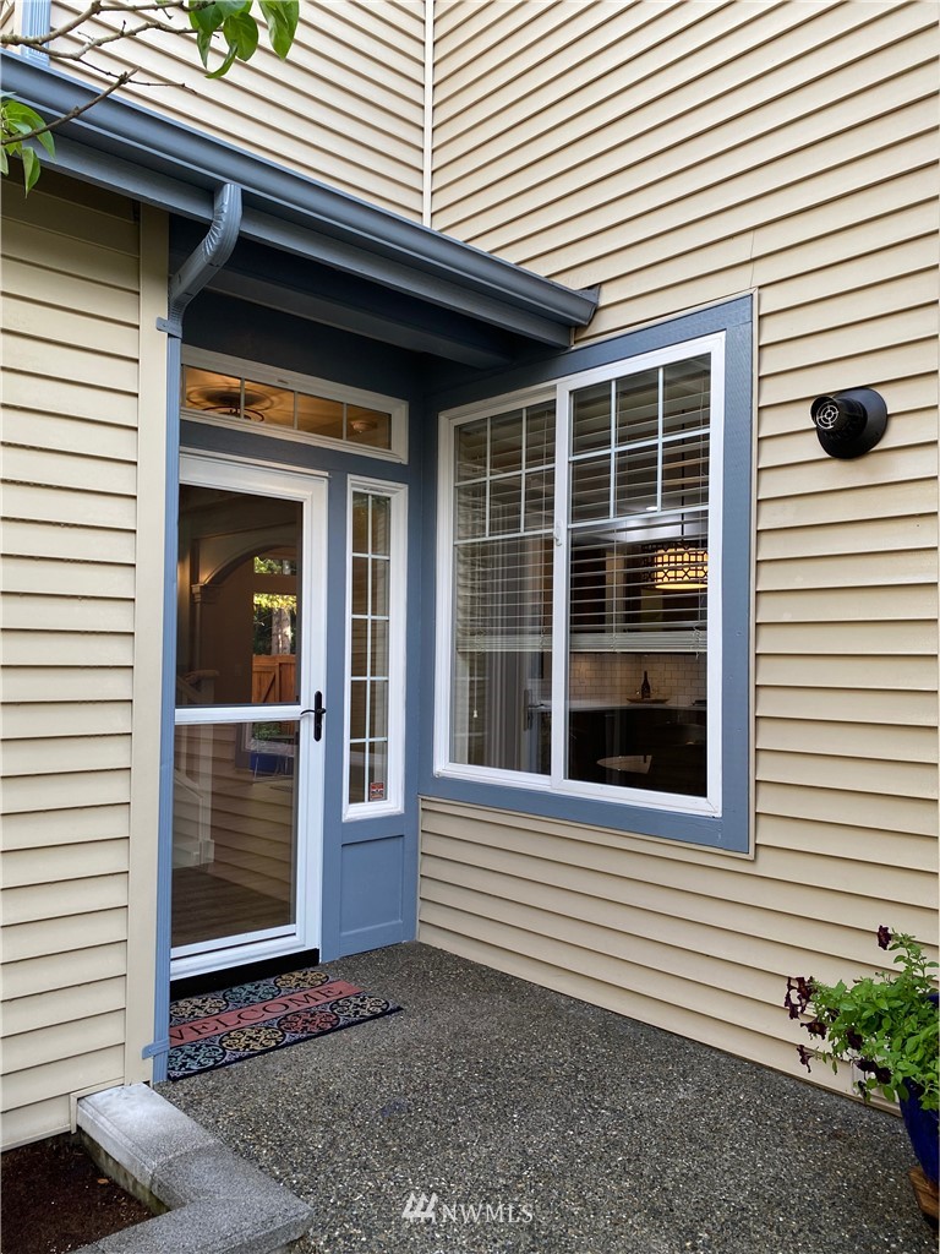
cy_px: 627
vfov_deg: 67.3
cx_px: 470
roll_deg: -0.5
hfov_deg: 53.1
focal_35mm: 26
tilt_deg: +2.1
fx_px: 941
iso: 32
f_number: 1.8
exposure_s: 1/122
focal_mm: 4.25
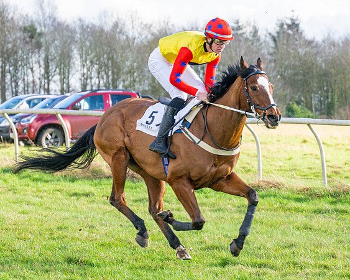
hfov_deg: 9.5
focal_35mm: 204
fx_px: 2112
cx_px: 173
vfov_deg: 7.6
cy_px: 169
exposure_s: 1/1250
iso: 400
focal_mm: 98
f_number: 4
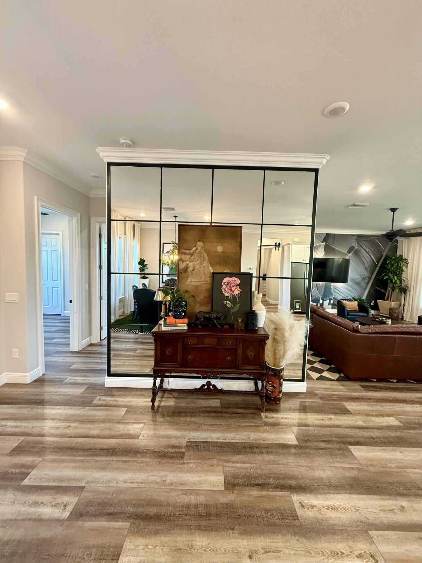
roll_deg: -2.6
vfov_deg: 102.1
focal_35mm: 14
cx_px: 211
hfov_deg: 85.7
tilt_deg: -3.5
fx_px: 228
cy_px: 282
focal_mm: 2.22
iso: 400
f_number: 2.2
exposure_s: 1/60
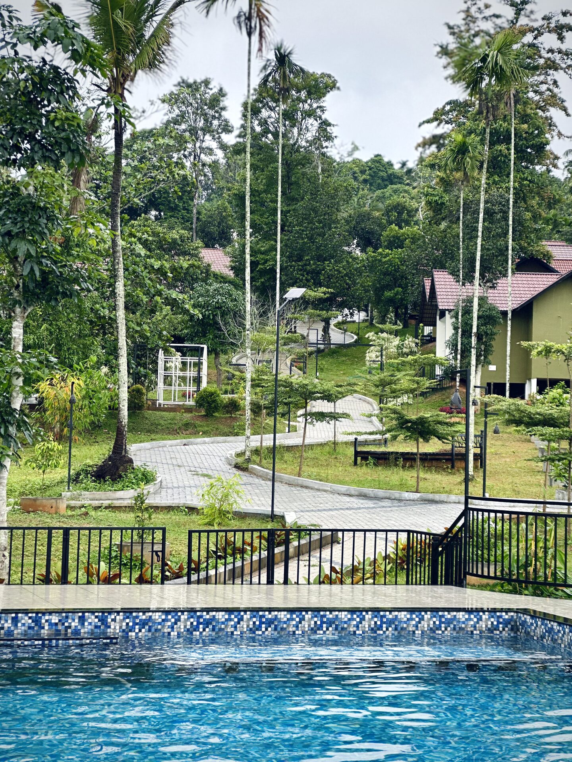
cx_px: 286
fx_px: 1696
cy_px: 381
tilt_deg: +2.9
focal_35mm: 77
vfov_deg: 25.3
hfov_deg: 19.1
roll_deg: -3.2
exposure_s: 1/121
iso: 25
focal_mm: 9
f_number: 2.8
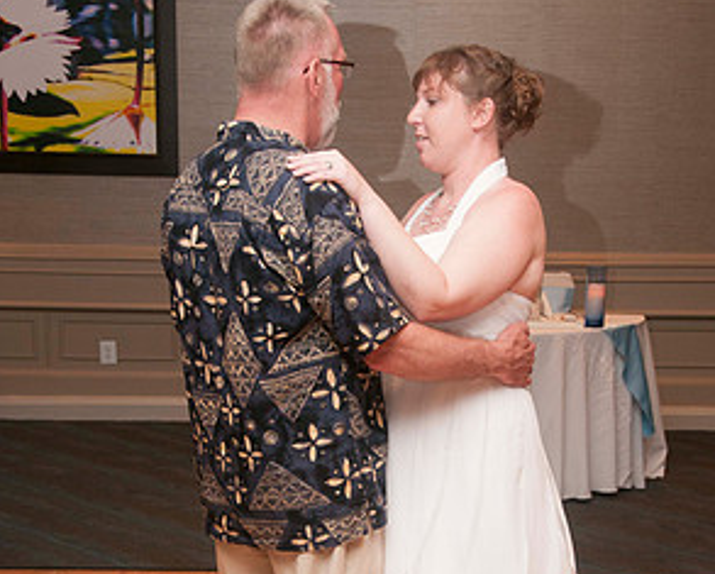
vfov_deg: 22.0
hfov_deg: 27.5
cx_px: 360
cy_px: 432
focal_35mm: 69
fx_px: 1462
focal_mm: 32
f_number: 5.6
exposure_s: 1/60
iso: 400
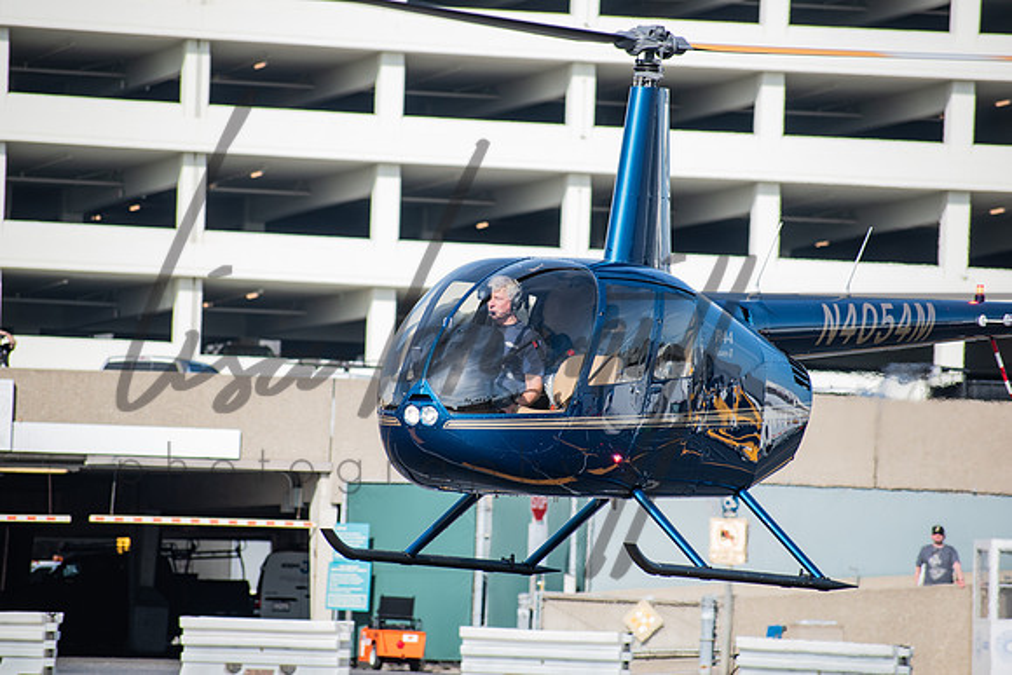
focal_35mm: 270
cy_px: 338
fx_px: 7591
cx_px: 506
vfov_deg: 5.1
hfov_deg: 7.6
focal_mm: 180
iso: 100
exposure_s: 1/400
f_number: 5.3
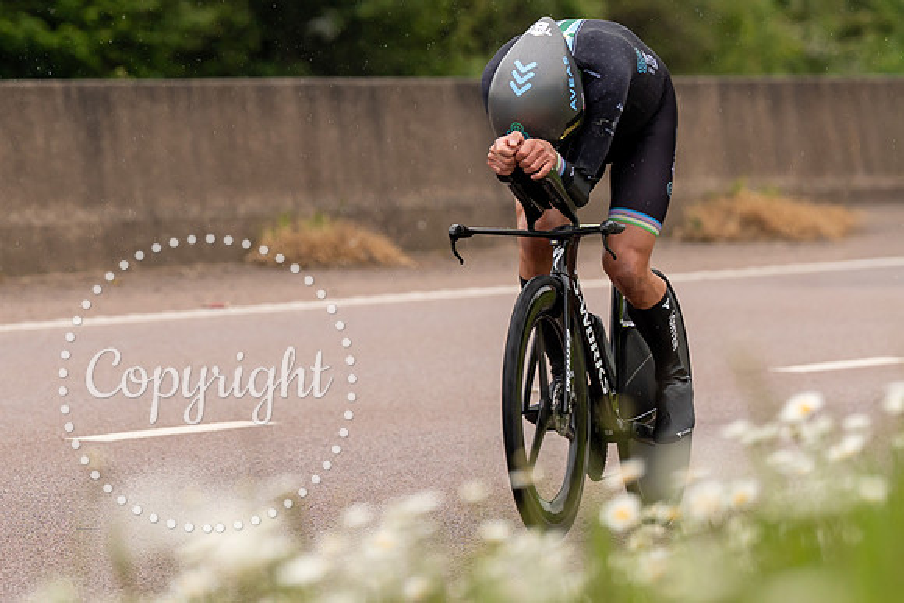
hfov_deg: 4.4
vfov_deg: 2.9
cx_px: 573
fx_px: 11759
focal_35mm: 468
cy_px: 170
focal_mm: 173
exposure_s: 1/1000
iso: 250
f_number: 3.5
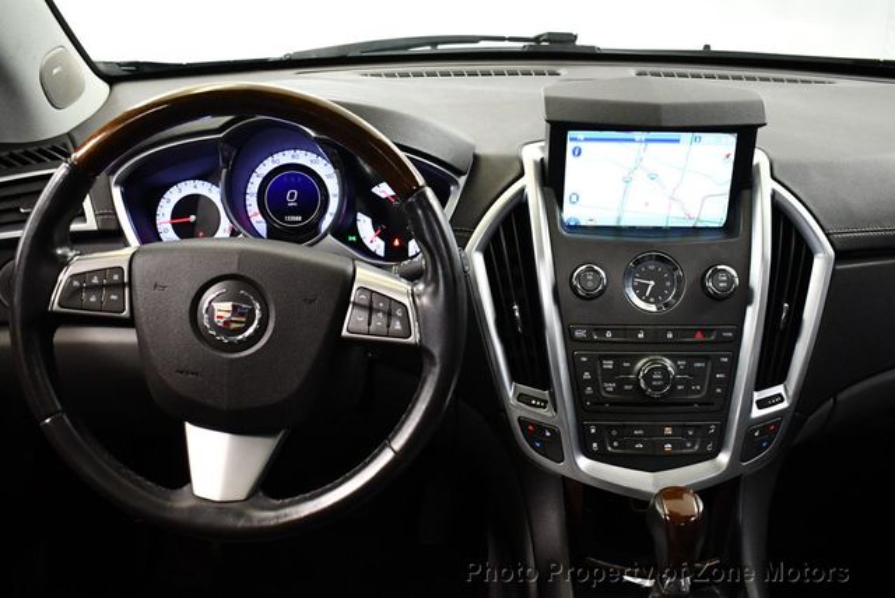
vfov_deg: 36.9
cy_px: 299
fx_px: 896
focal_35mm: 36
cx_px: 448
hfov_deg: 53.1
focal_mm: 18
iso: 3200
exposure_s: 1/80
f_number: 3.5
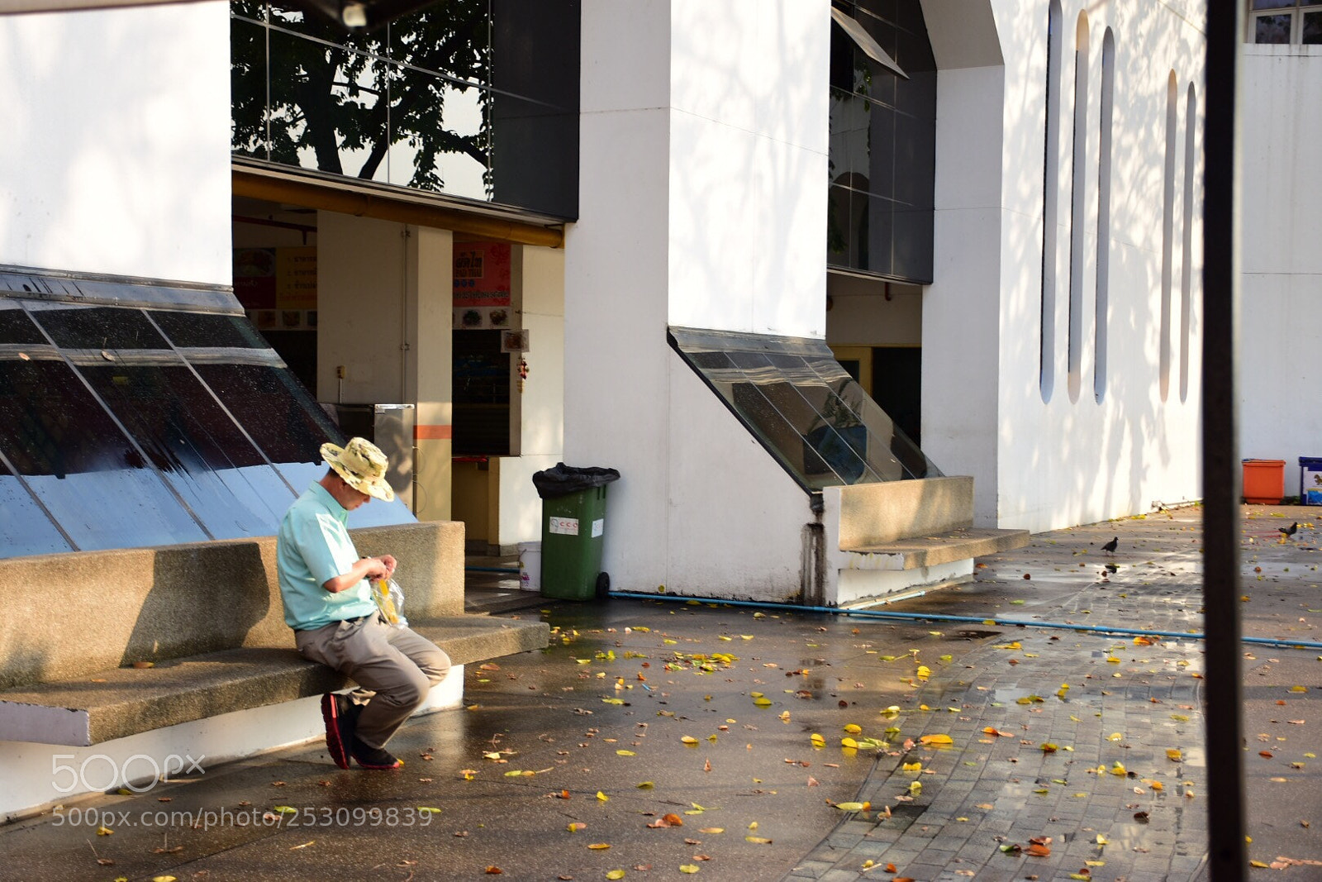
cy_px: 441
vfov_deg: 25.8
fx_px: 1928
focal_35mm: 52
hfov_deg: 37.8
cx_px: 661
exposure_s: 1/200
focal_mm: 35
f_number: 4.2
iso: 125
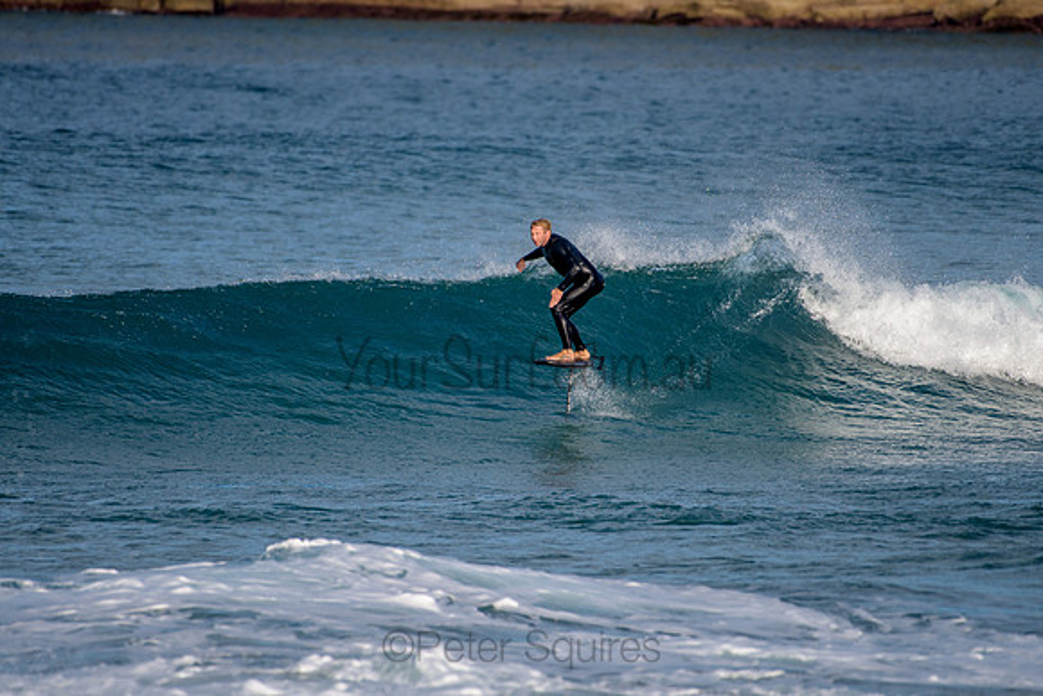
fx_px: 17772
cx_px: 536
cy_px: 339
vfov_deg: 2.2
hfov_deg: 3.4
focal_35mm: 613
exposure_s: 1/2000
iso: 160
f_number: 5.6
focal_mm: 500
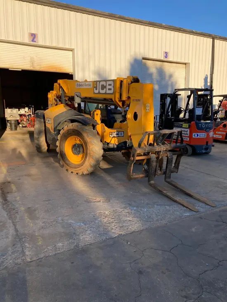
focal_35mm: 28
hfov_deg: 49.8
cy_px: 151
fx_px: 245
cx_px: 114
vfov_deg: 63.4
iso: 20
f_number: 1.8
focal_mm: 3.99
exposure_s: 1/991
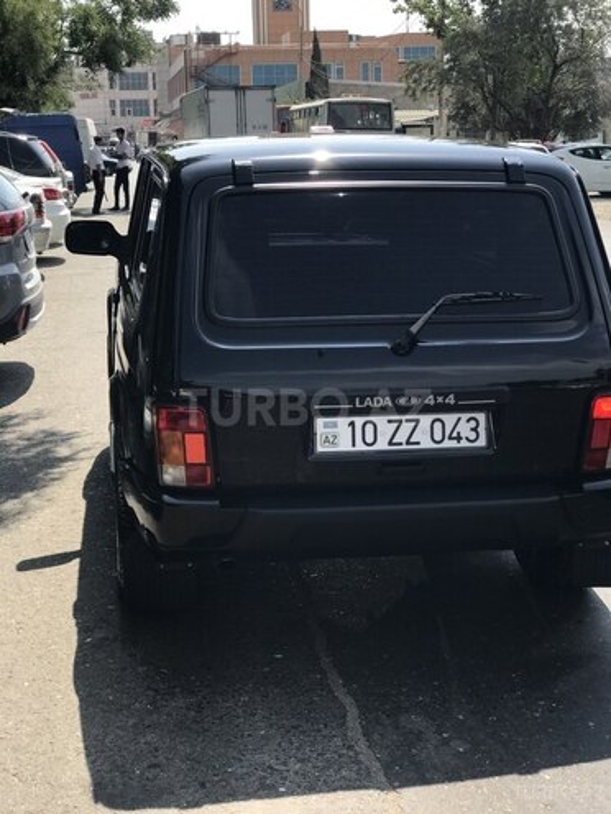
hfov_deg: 25.7
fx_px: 1341
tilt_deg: -10.1
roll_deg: +1.2
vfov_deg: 33.8
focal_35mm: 57
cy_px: 407
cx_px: 306
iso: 20
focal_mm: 6.6
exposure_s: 1/630
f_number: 2.8
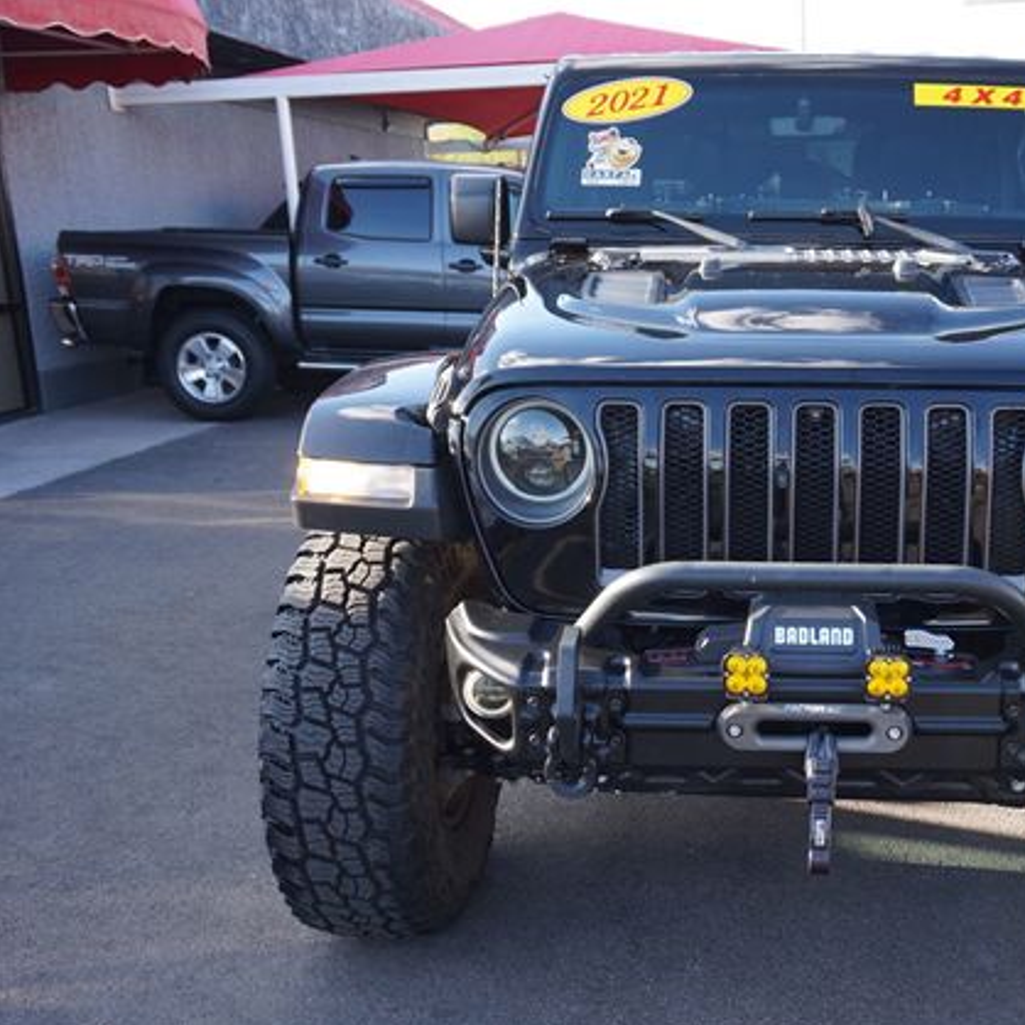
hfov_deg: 41.8
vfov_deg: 42.8
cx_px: 743
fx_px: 1307
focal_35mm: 39
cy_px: 520
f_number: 4.5
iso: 100
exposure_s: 1/80
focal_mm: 20
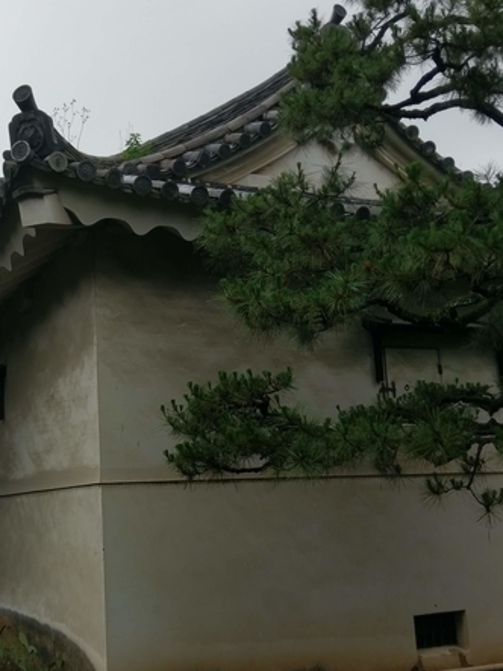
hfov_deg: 30.6
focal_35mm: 47
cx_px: 162
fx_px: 911
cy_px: 386
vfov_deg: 40.3
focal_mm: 4.58
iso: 100
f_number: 1.8
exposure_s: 1/268
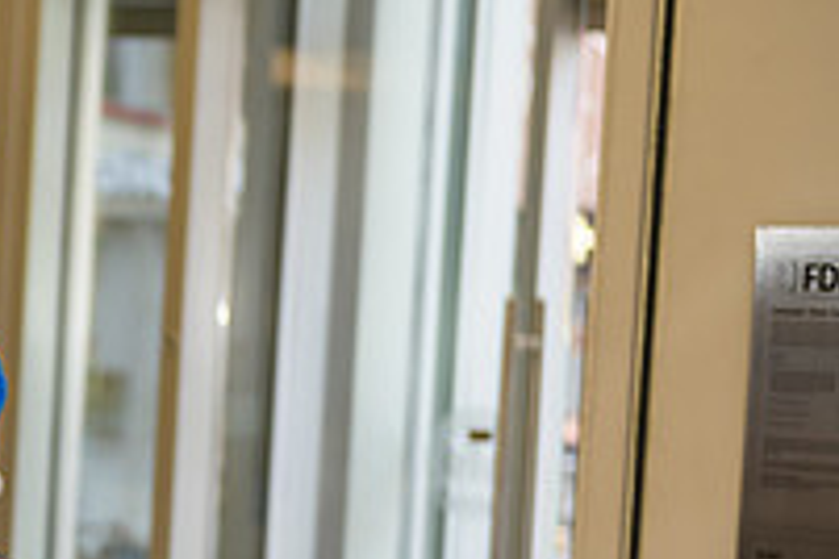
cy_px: 565
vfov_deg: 7.6
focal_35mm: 179
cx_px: -317
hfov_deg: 11.1
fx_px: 4171
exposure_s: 1/125
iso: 400
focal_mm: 62
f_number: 3.2
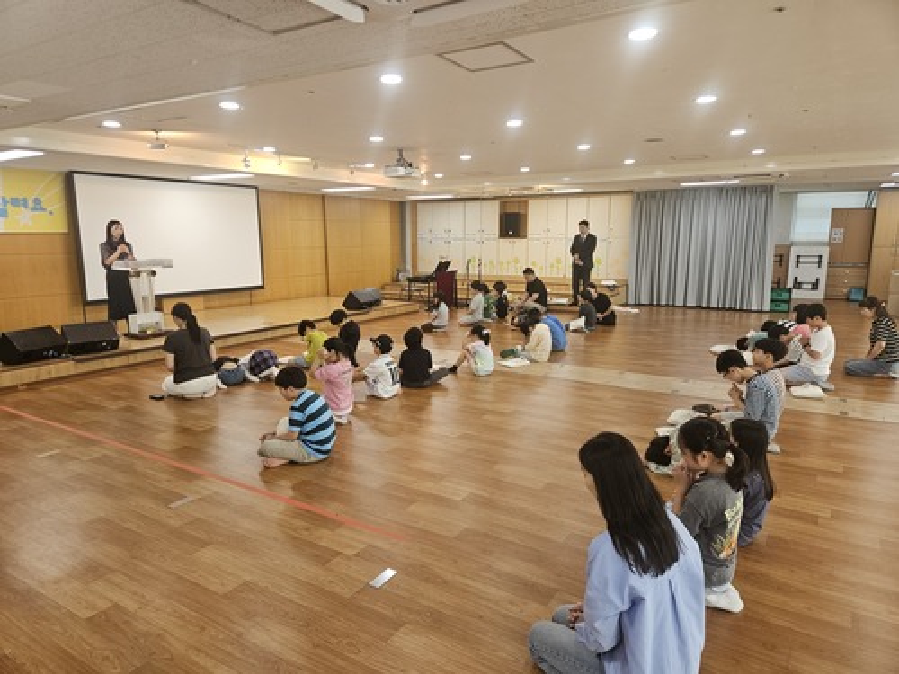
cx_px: 450
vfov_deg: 58.9
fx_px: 597
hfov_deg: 73.9
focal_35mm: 23
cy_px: 337
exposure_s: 1/120
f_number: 1.8
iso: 160
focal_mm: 5.4
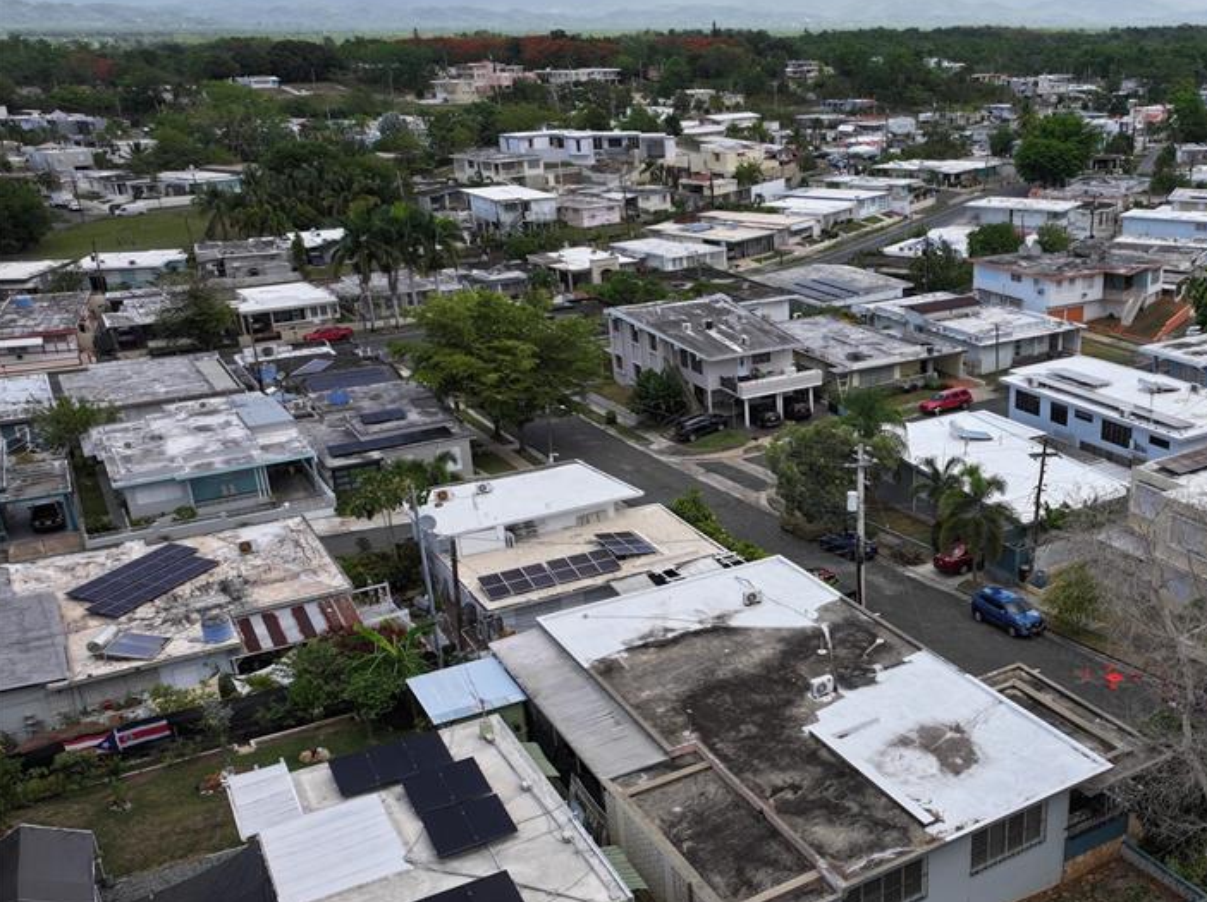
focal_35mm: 35
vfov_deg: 40.4
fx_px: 1219
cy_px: 552
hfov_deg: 50.9
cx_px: 875
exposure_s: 1/20
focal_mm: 12.29
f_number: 2.8
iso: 130
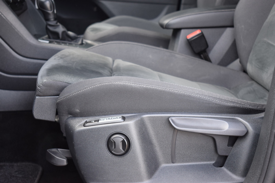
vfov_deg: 22.6
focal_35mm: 60
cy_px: 92
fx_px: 458
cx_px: 138
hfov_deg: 33.4
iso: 560
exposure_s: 1/60
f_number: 5
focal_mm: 40
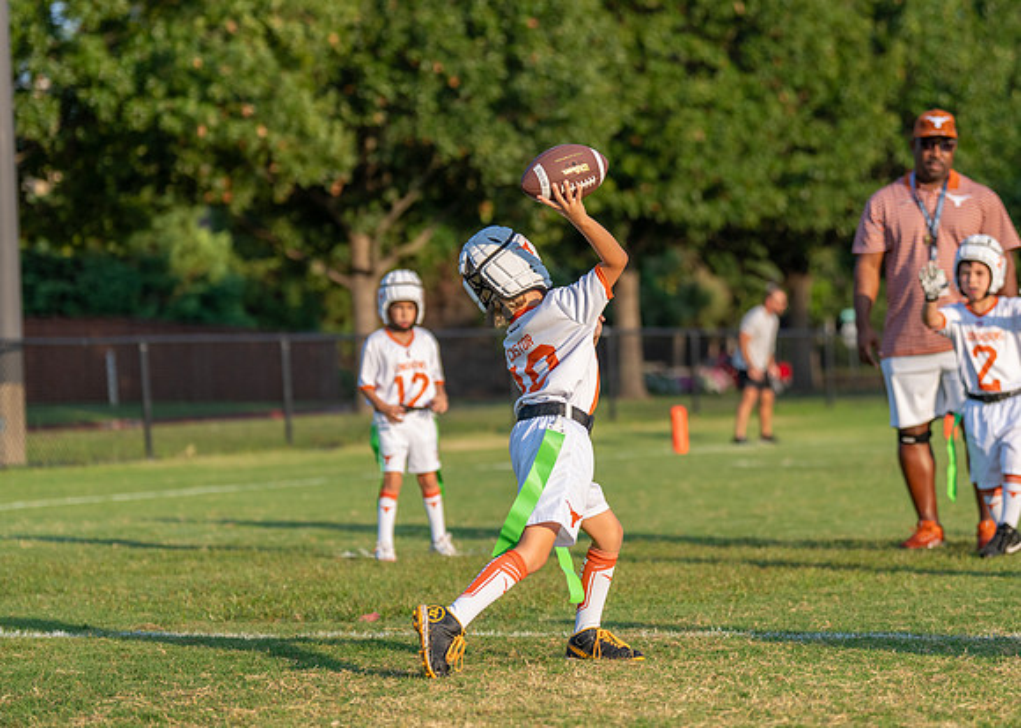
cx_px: 555
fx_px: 3406
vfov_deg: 12.2
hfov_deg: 17.0
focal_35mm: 117
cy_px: 347
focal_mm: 93
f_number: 2.8
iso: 250
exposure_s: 1/3200
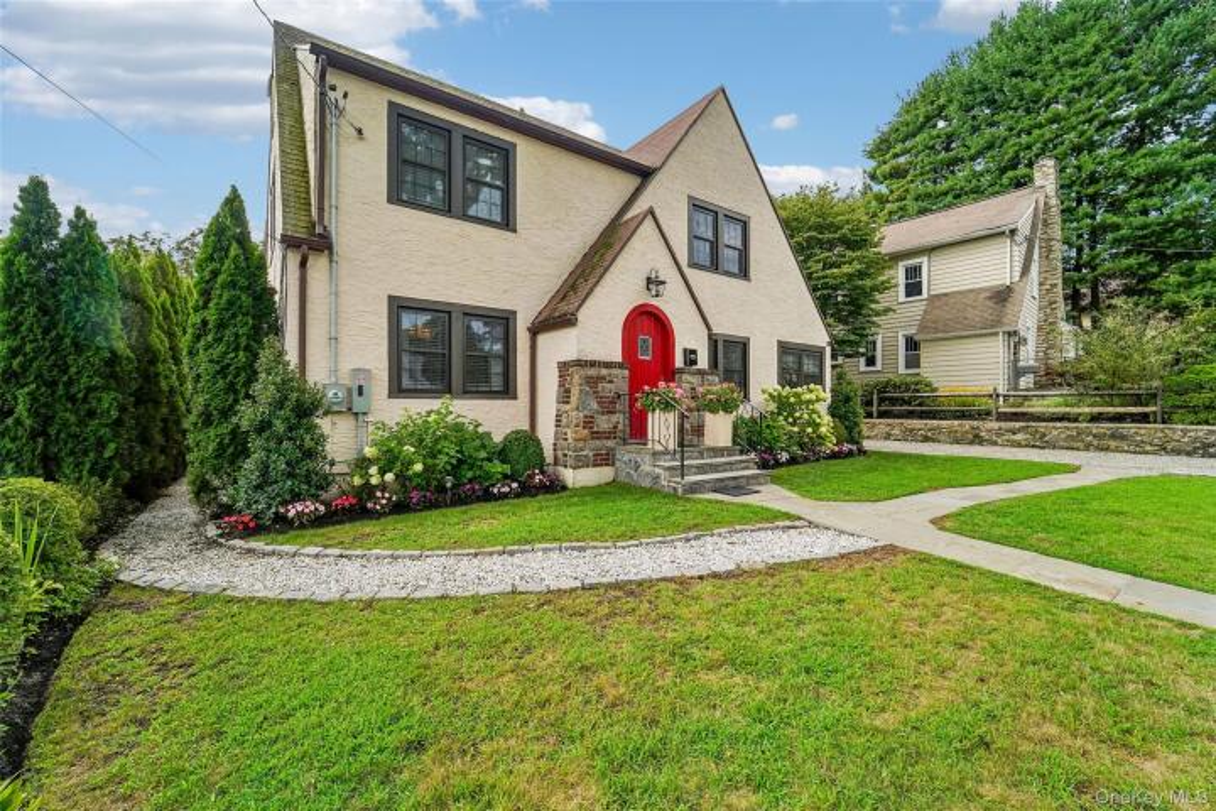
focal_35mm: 14
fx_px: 473
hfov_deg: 104.3
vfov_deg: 81.2
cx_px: 608
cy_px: 406
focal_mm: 14
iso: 400
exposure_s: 1/320
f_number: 8
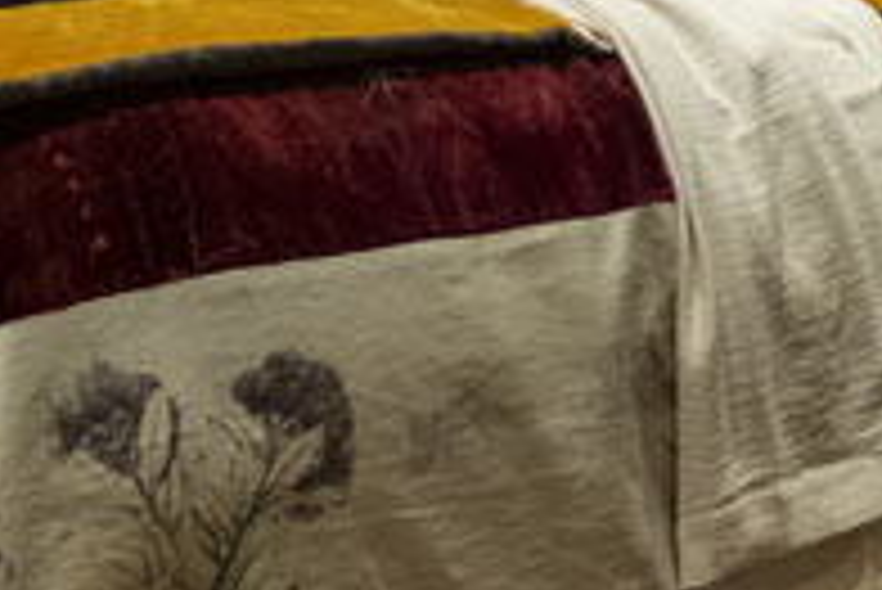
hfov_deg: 11.9
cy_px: -387
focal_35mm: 170
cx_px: 1012
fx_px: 4168
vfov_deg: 7.9
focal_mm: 24.9
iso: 1000
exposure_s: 1/125
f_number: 3.2
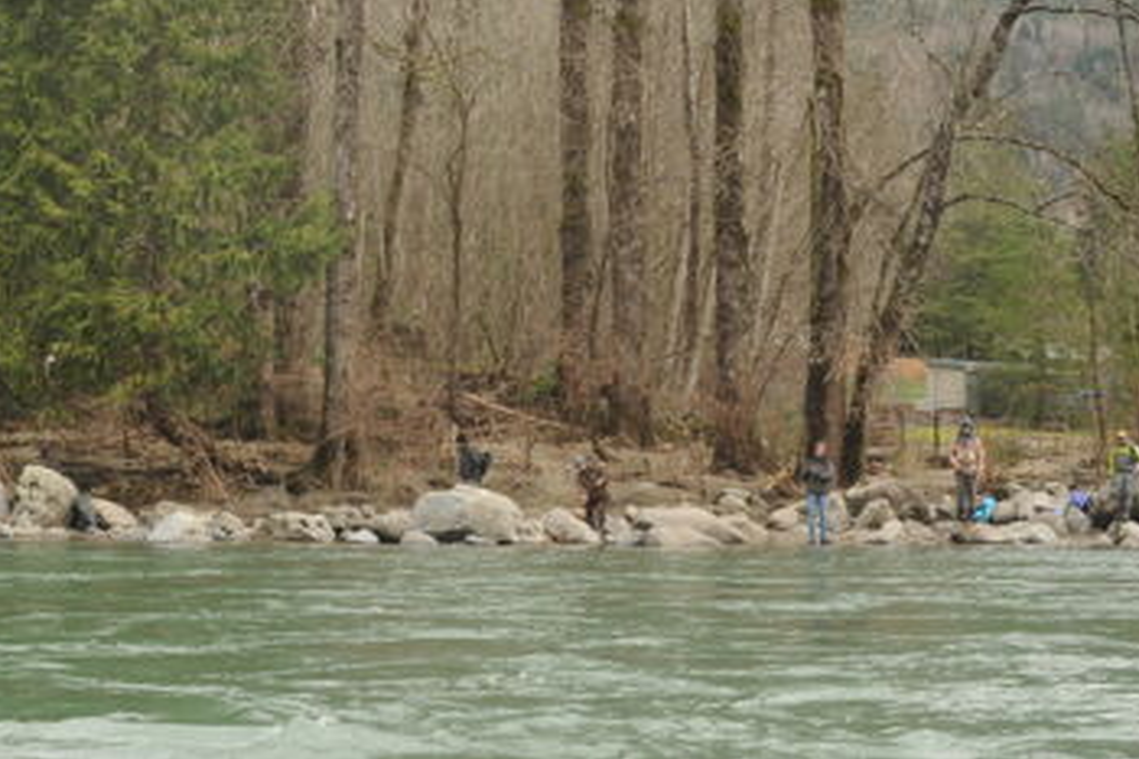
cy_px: -104
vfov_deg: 16.5
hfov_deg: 25.3
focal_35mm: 80
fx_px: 2530
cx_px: 482
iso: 320
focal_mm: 35
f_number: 8
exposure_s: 1/125
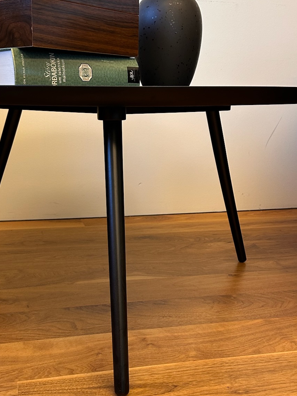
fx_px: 492
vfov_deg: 43.7
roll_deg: -1.2
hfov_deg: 33.5
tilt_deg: -15.4
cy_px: 226
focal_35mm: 43
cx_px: 117
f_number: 1.78
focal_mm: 6.86
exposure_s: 1/100
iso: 160
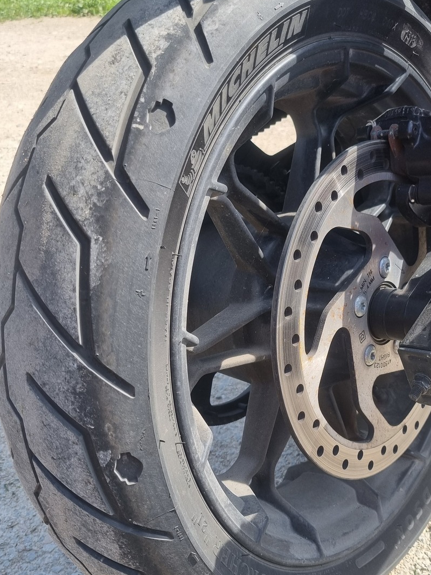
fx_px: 648
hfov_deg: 36.5
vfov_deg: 47.7
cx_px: 281
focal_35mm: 39
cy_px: 333
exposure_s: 1/900
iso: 50
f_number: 1.8
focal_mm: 5.4
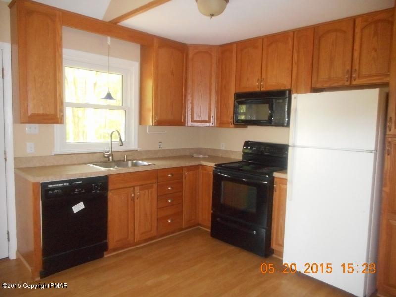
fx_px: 286
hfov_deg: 69.4
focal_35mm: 25
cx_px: 198
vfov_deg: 54.9
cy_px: 148
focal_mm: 4.5
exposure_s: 1/25
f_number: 3.7
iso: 640
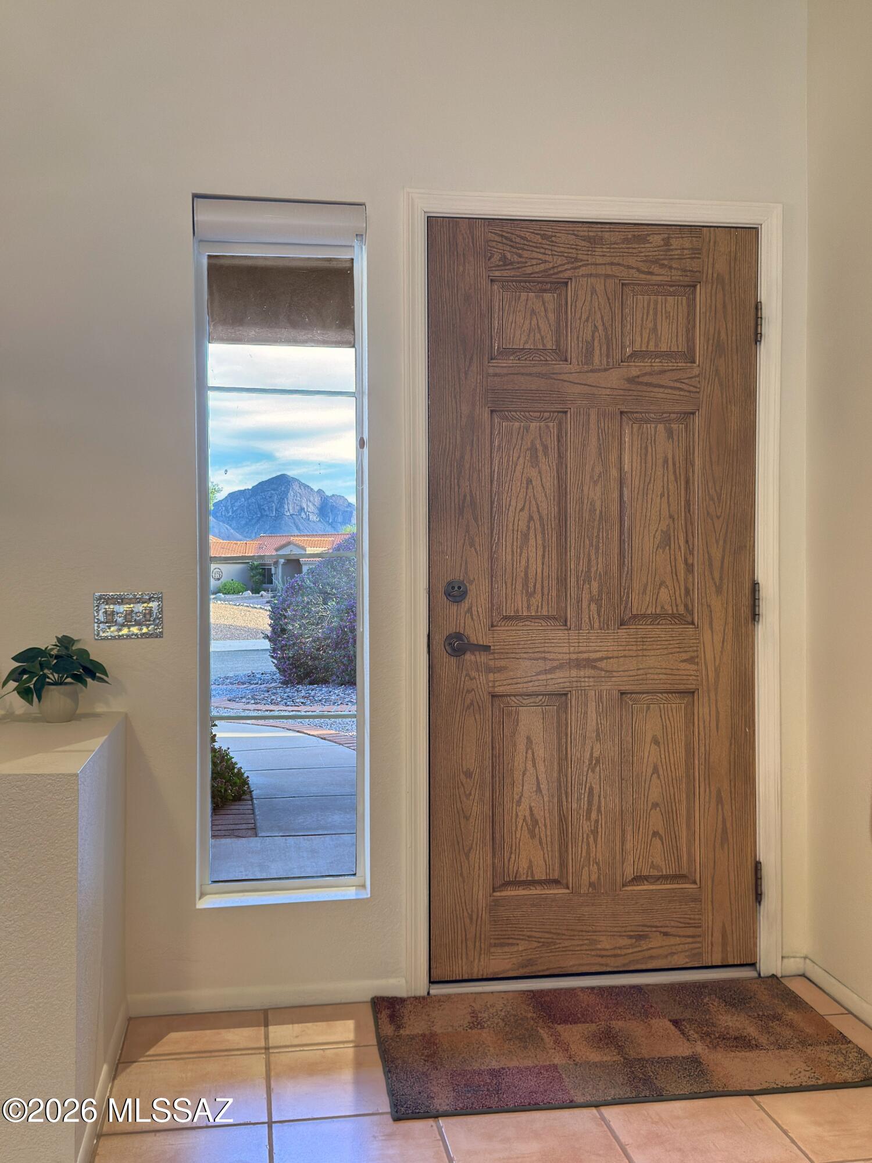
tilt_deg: -0.6
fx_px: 1175
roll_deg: -0.1
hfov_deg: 40.7
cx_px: 436
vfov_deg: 52.6
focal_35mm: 35
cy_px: 582
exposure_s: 1/40
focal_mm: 6.76
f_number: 1.78
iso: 250
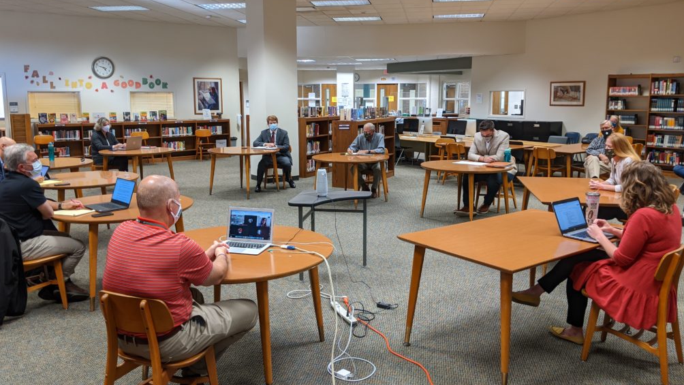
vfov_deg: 38.9
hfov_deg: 64.3
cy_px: 168
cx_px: 338
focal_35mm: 30
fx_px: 544
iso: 75
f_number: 1.8
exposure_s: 1/24
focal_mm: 4.44
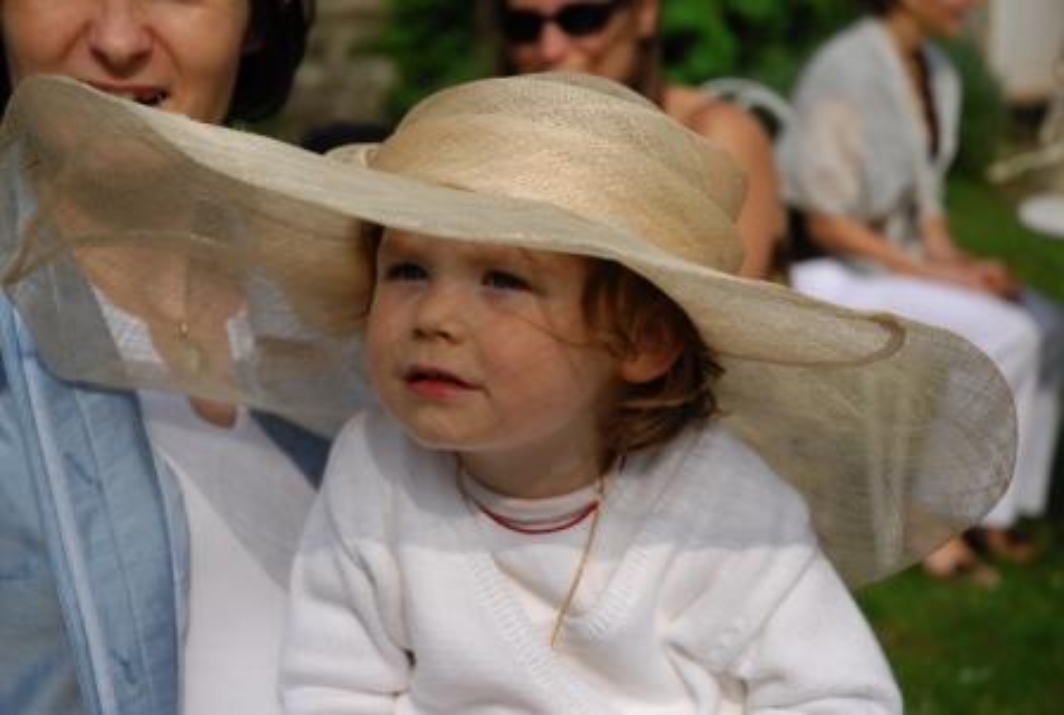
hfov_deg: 24.1
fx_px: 2488
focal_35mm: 84
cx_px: 532
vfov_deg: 16.3
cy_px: 358
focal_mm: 56
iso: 400
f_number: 4.5
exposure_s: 1/2500
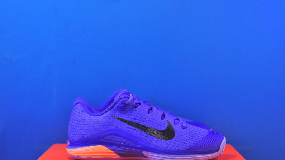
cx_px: 142
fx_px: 597
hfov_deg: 26.9
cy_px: 90
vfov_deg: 15.3
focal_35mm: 79
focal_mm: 50
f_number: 2.5
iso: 250
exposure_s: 1/320
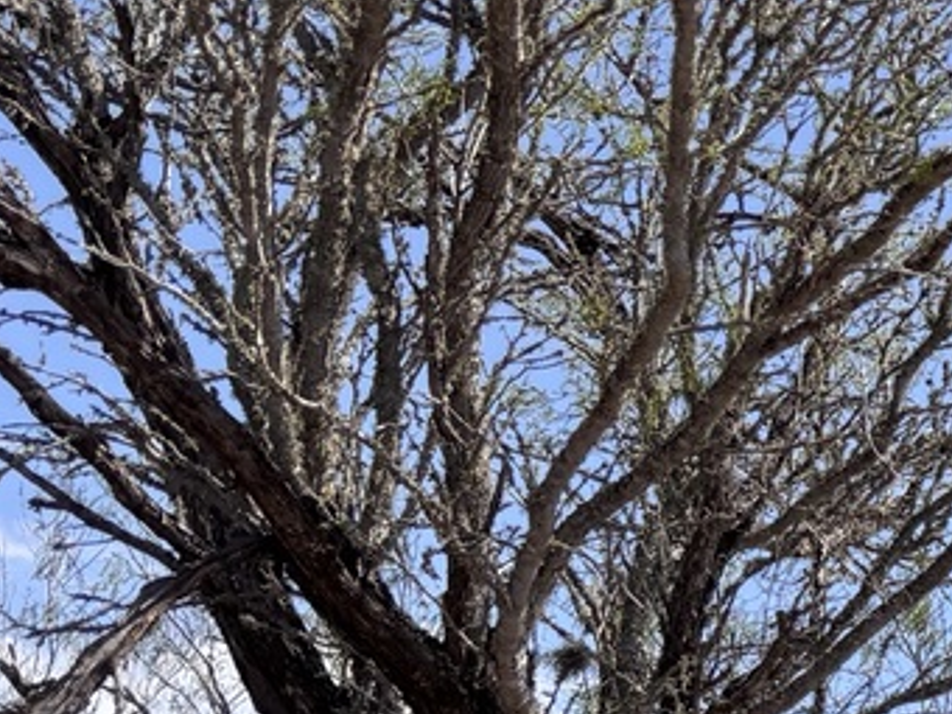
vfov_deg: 13.2
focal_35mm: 110
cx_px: 1968
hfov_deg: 14.5
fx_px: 3025
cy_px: 798
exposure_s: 1/3311
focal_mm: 5.96
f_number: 1.6
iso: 50
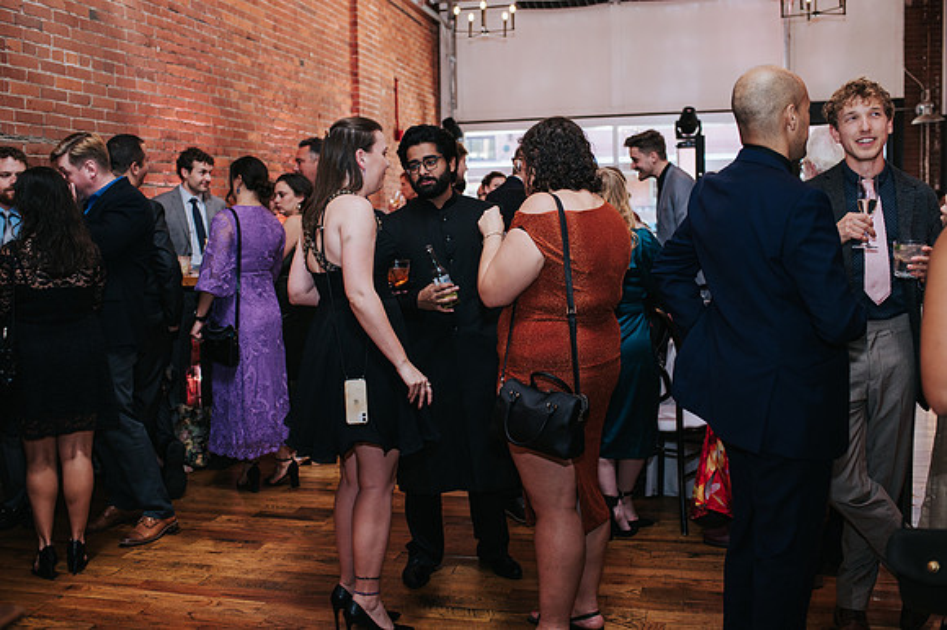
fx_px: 980
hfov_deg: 51.6
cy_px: 295
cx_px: 474
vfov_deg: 35.6
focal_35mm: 37
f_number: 3.2
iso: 800
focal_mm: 35
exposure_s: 1/200
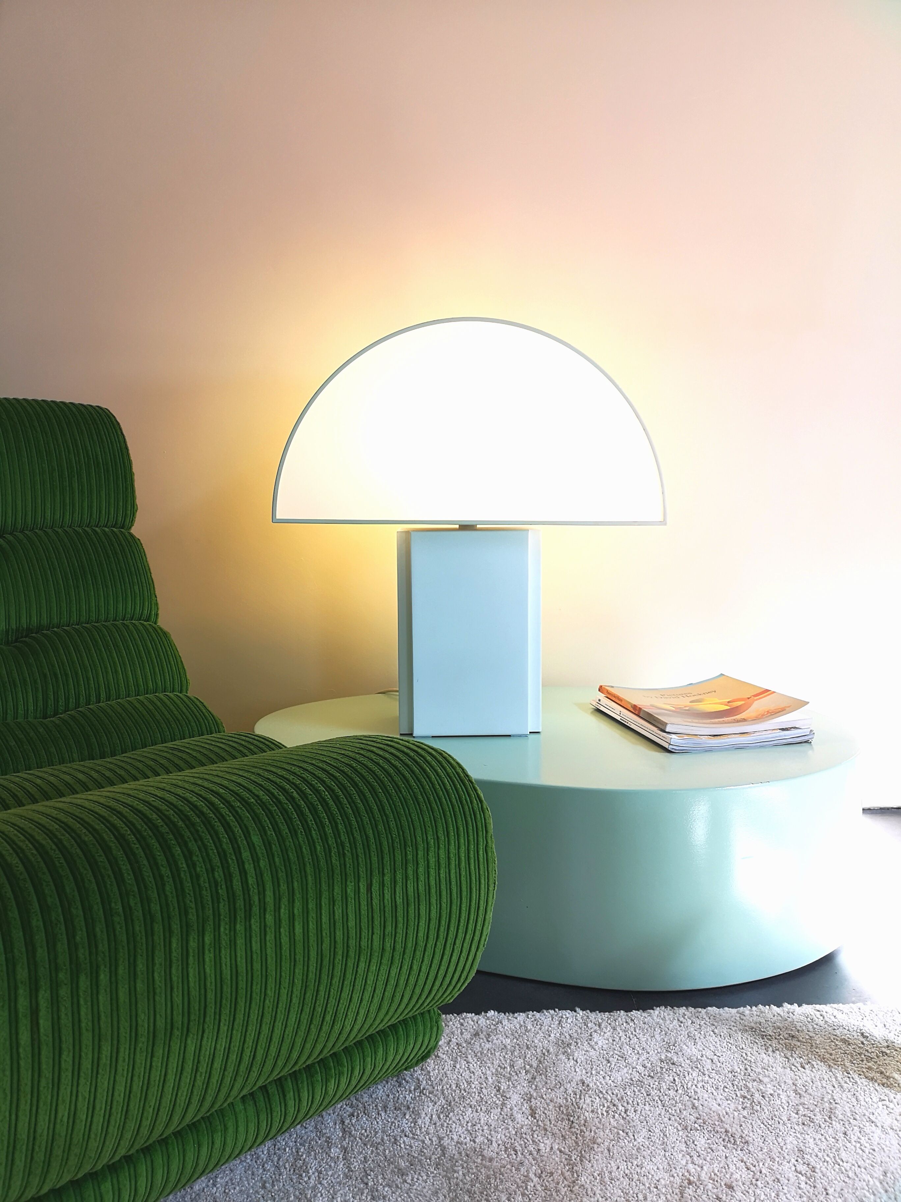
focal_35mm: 27
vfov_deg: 65.3
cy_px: 601
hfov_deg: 51.4
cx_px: 450
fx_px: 937
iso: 50
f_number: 1.8
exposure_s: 1/100
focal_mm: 3.95
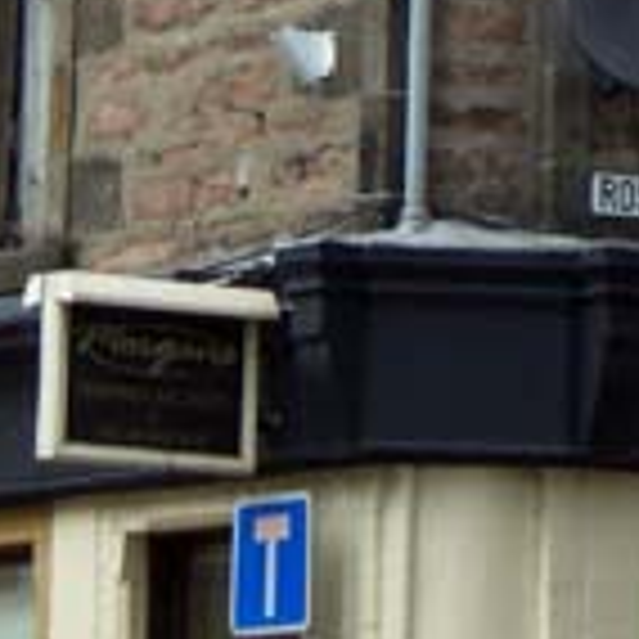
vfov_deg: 6.8
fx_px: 5305
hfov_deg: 6.9
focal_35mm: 254
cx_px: 443
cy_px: -270
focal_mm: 12.2
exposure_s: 1/100
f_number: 6.2
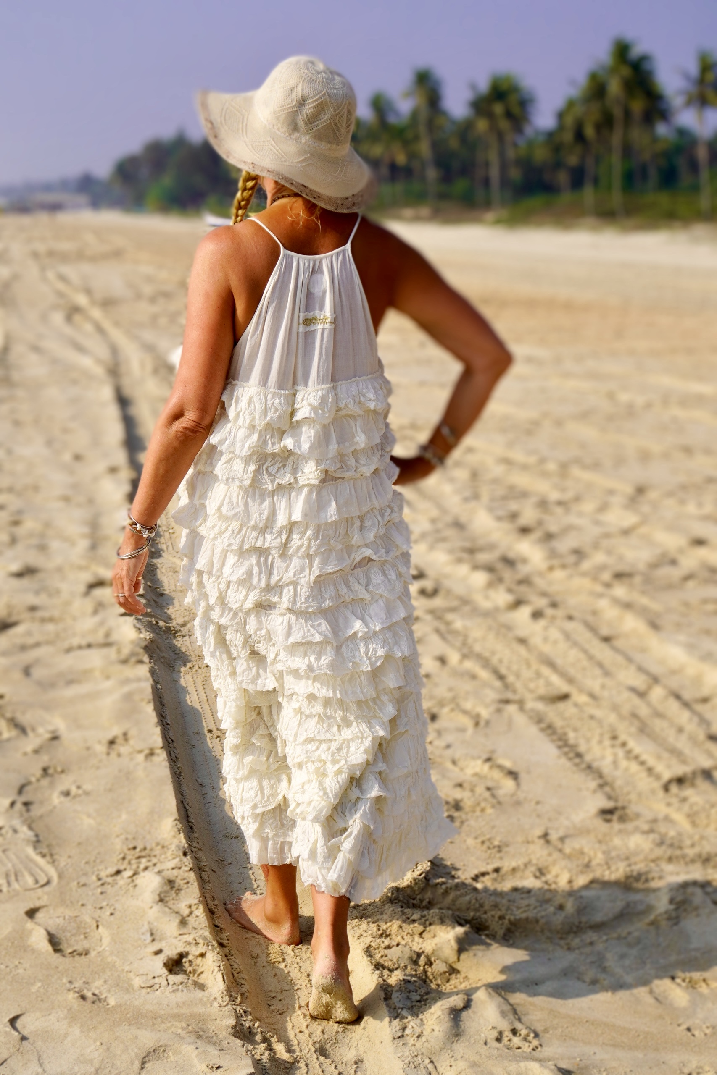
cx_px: 358
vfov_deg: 46.4
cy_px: 538
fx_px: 1255
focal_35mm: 42
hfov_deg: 31.9
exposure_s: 1/1000
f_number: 5
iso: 100
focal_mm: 28
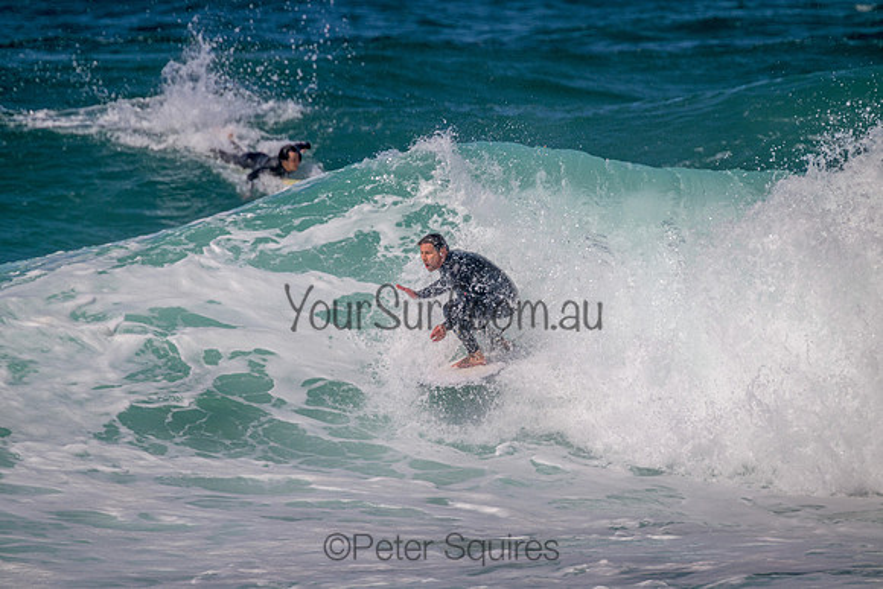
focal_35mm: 800
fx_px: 19626
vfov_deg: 1.7
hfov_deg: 2.6
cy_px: 294
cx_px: 442
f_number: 11
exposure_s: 1/1600
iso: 360
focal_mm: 800
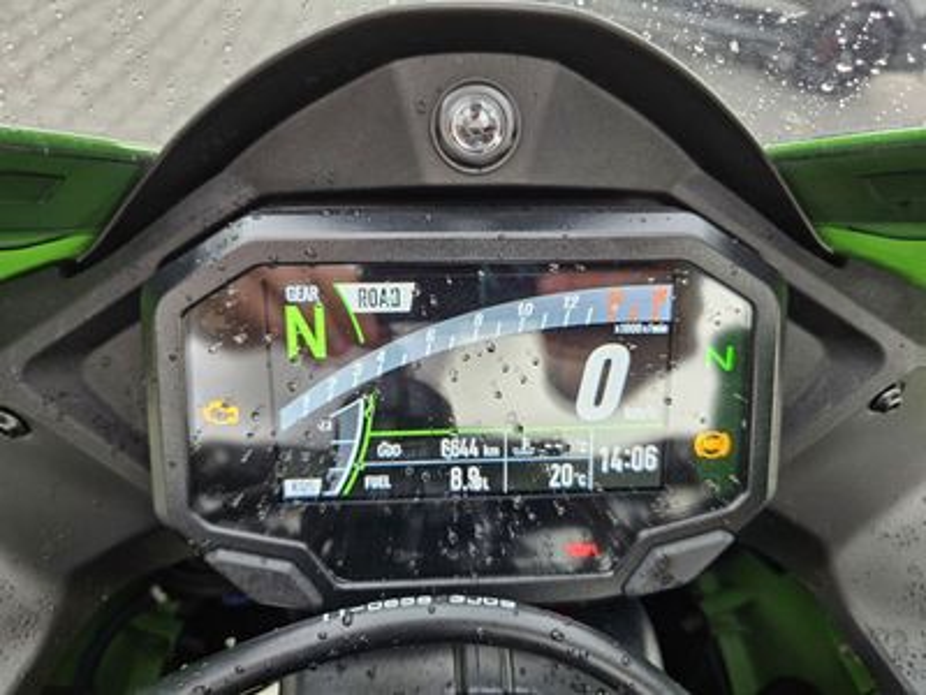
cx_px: 463
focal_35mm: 23
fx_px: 615
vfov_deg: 58.9
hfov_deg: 73.9
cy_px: 348
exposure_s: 1/100
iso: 125
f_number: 1.8
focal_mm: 5.4
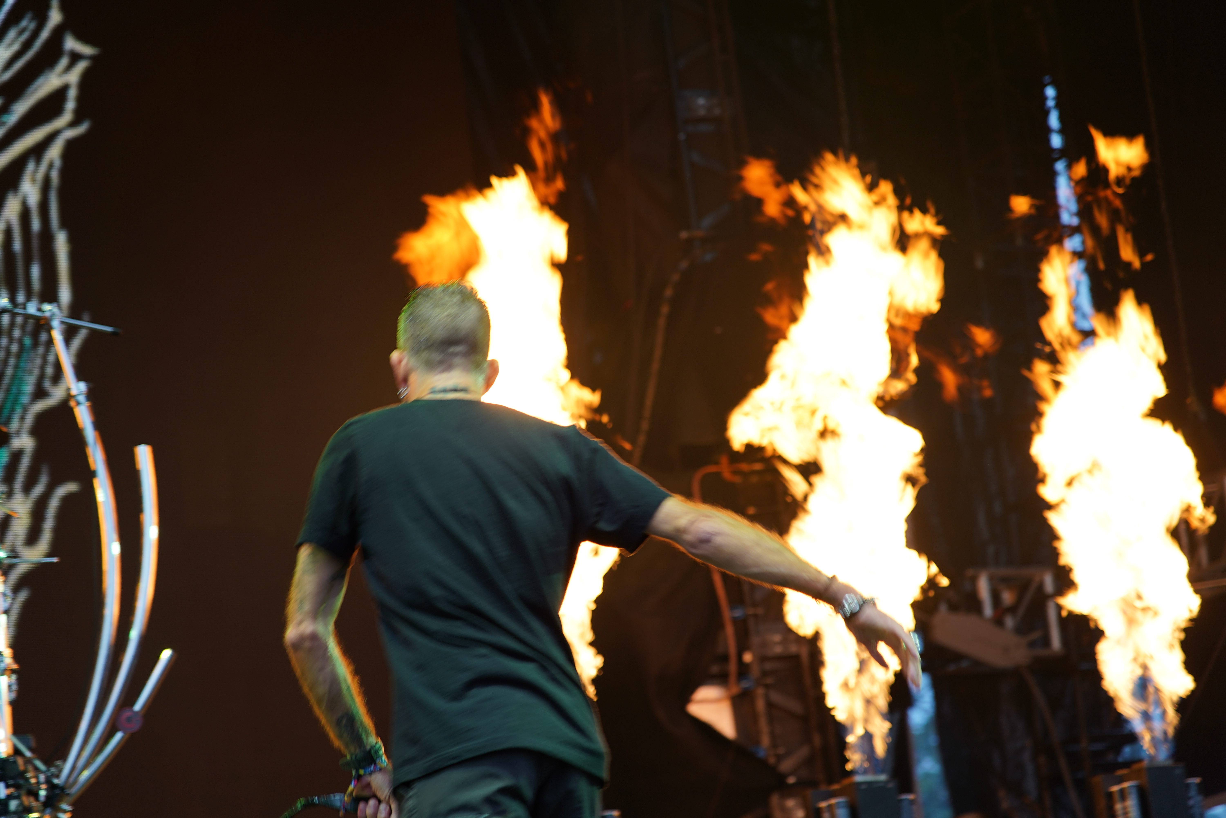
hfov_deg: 19.5
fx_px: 3576
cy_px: 409
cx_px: 613
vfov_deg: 13.0
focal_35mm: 105
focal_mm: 105
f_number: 4
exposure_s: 1/80
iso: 200
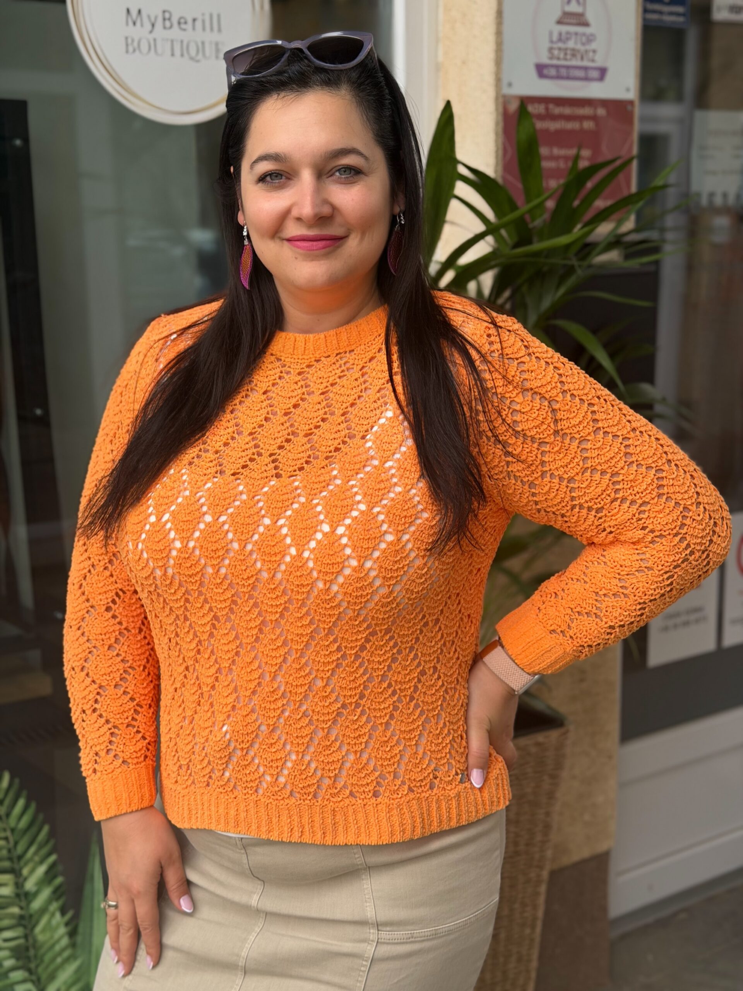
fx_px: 1374
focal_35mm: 48
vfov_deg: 39.7
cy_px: 496
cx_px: 372
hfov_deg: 30.3
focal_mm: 6.76
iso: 64
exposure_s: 1/669
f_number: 1.78
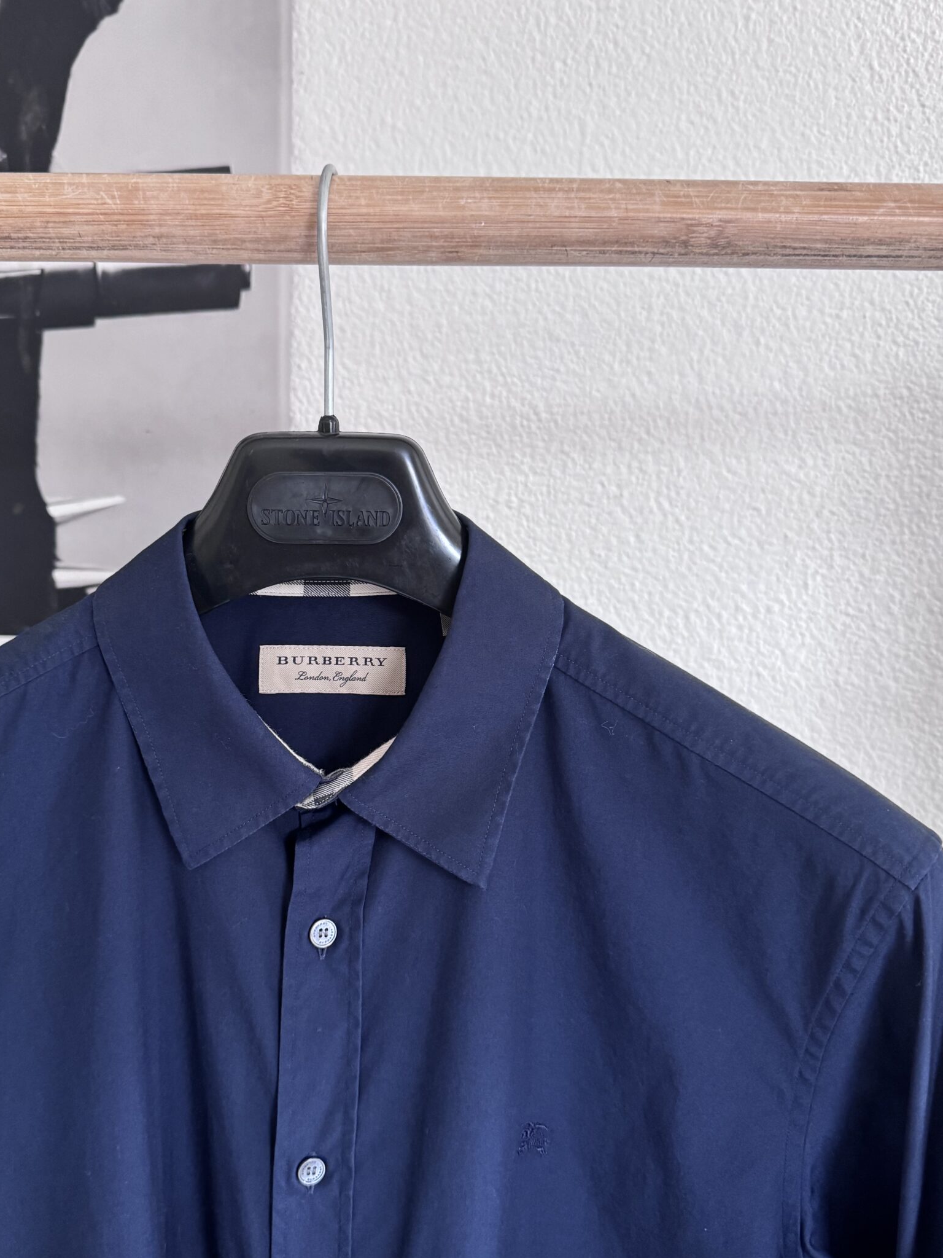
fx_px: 1090
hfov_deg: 46.4
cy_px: 635
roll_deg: -1.0
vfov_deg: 60.0
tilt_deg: -4.7
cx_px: 358
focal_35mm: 30
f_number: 1.78
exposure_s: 1/60
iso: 320
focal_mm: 6.76
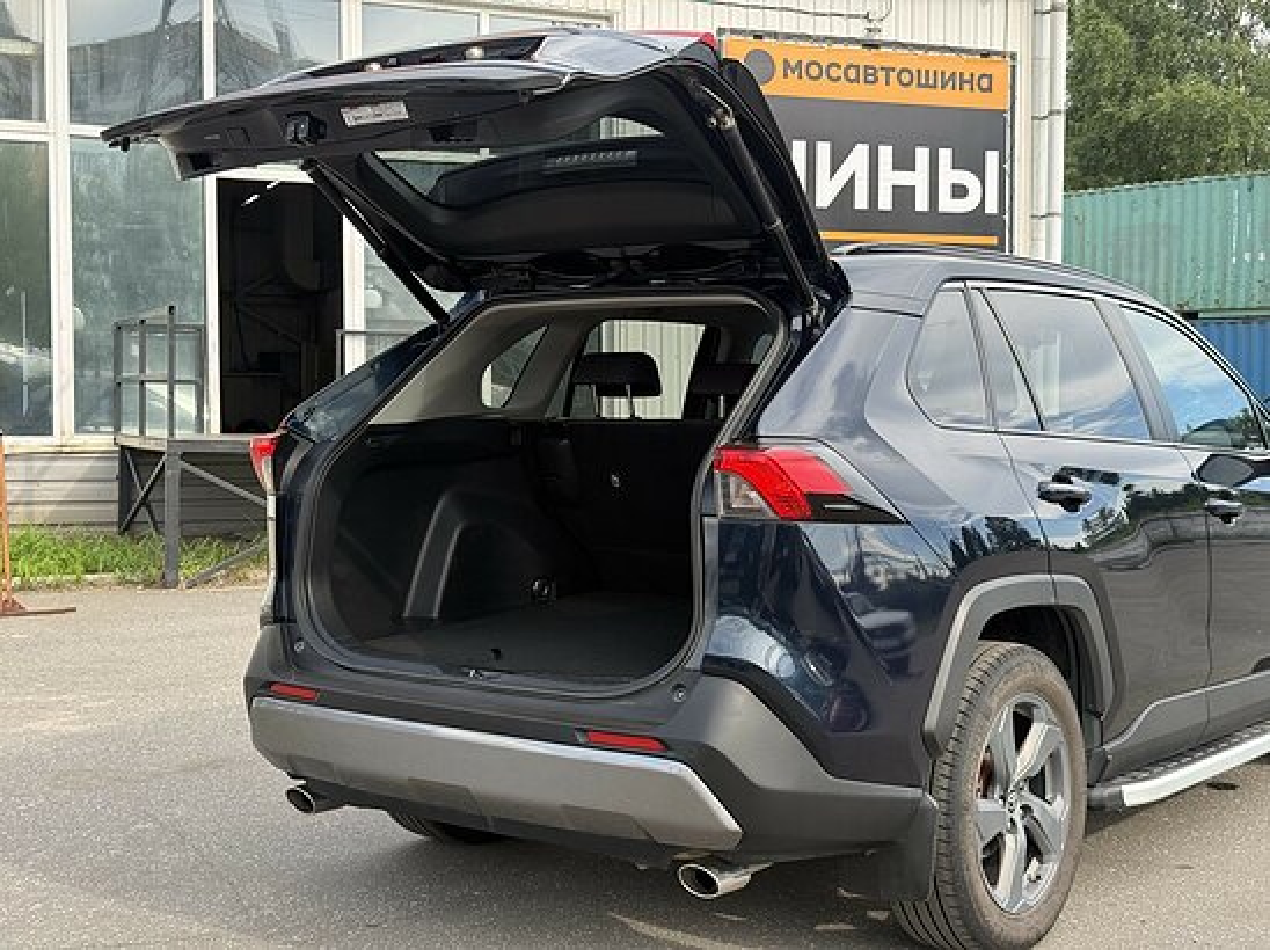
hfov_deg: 39.7
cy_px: 475
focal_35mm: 48
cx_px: 635
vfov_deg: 30.2
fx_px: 1759
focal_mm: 6.76
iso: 80
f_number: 1.78
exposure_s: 1/885
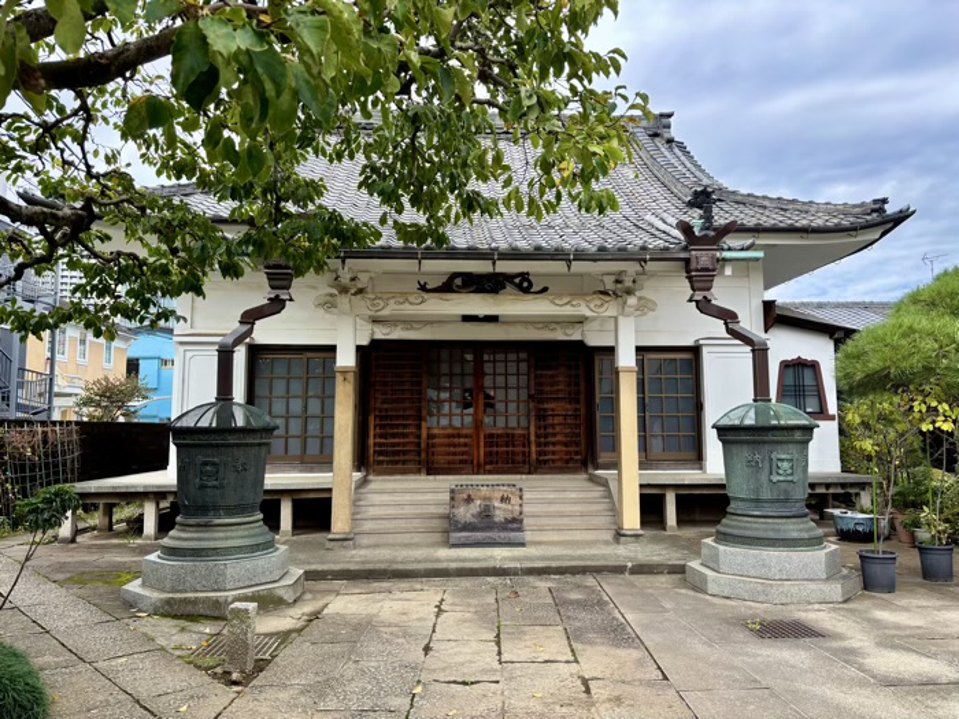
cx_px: 480
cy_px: 360
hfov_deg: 67.3
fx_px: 720
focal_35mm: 26
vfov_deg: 53.1
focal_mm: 5.96
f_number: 1.6
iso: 50
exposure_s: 1/641
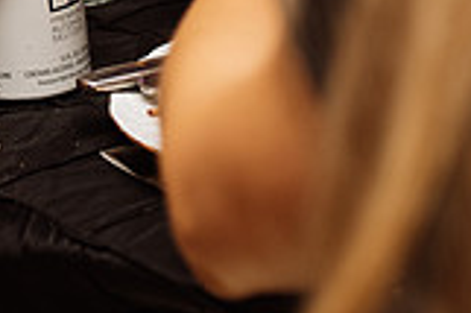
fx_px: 4012
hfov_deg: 6.7
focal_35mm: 307
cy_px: -54
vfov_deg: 4.5
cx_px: -23
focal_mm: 85
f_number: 3.5
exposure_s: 1/200
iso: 2000
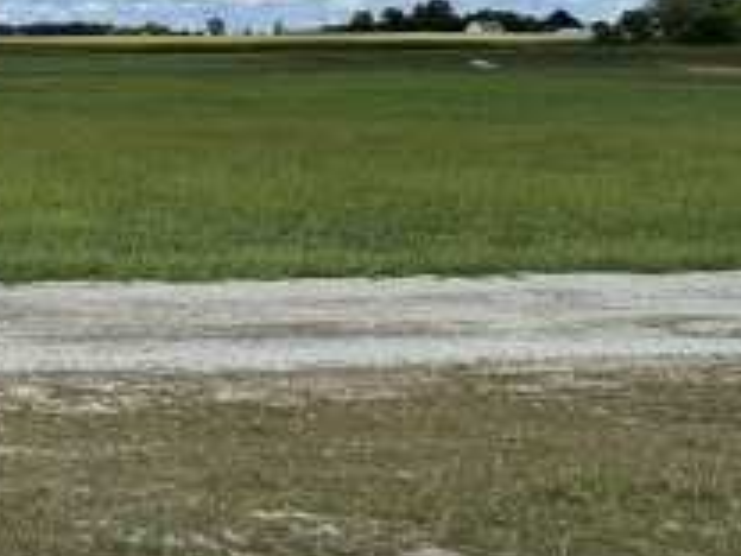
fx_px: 963
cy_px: 71
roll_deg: -0.4
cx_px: -290
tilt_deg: -2.1
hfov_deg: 30.2
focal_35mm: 45
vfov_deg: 30.9
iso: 50
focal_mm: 2.22
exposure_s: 1/2770
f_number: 2.2
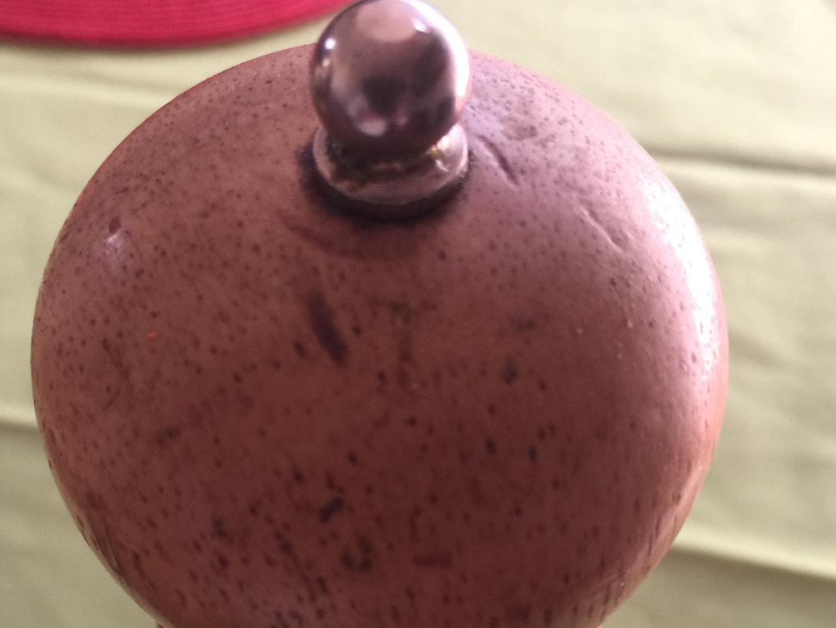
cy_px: 480
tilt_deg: -58.4
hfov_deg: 41.2
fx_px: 1111
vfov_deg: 30.9
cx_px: 368
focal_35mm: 46
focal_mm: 4.15
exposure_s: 1/33
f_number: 2.2
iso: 32
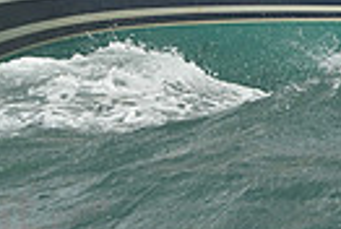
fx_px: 2934
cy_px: -191
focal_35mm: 309
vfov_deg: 4.4
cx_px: 245
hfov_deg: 6.6
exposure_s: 1/1250
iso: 320
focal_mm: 70
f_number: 10
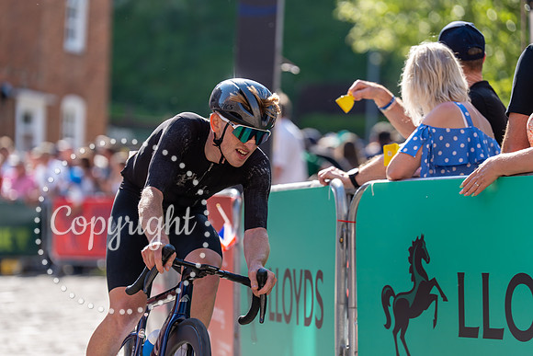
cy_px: 178
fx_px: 2636
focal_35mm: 178
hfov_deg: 11.5
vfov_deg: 7.7
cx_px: 266
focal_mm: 178
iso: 250
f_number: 3.5
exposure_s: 1/1000
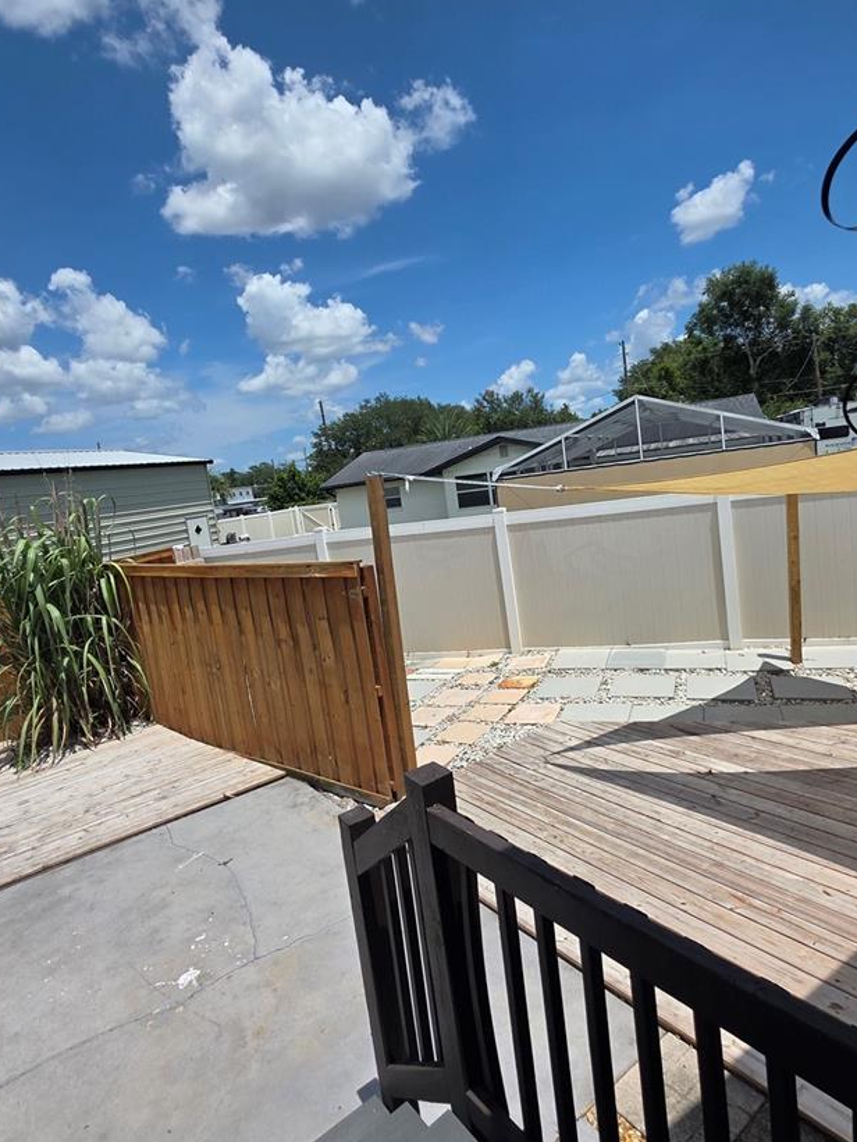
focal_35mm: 19
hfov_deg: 68.6
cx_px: 454
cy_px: 556
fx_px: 627
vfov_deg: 84.6
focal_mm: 2.2
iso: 40
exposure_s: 1/3550
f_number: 1.9
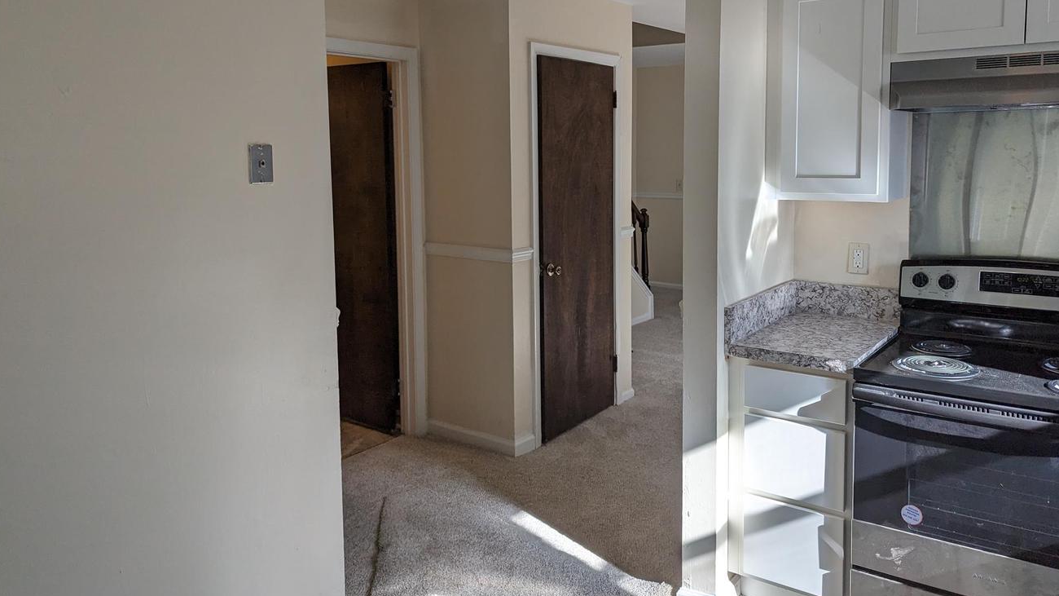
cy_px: 232
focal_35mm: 29
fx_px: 814
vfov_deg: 40.0
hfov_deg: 66.0
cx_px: 568
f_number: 1.85
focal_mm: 6.81
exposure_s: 1/462
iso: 52
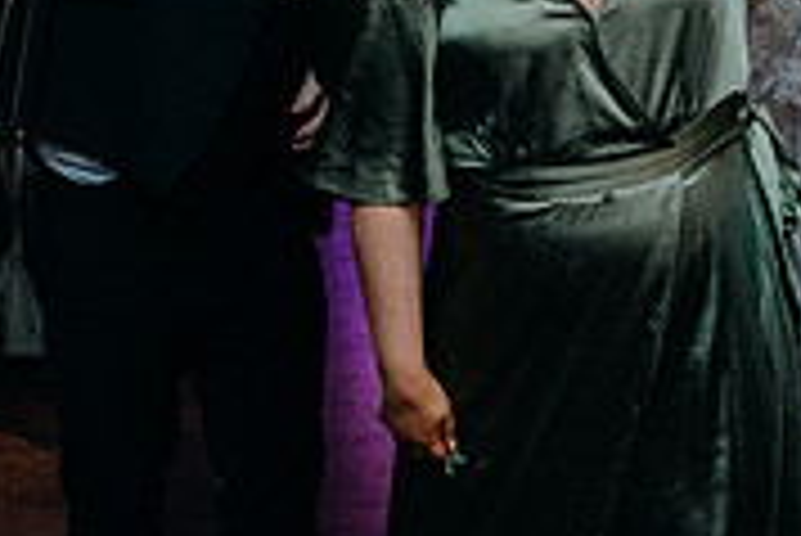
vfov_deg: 17.3
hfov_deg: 26.0
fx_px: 1737
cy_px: 52
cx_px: 360
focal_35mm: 78
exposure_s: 1/160
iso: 2500
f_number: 3.5
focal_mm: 24
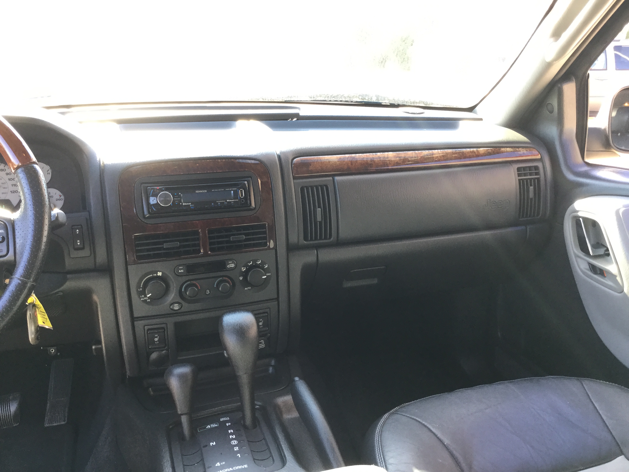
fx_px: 563
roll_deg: -2.2
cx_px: 314
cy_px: 236
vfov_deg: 45.4
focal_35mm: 31
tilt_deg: -17.4
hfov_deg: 58.4
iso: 25
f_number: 2.4
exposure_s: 1/30
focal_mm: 3.3
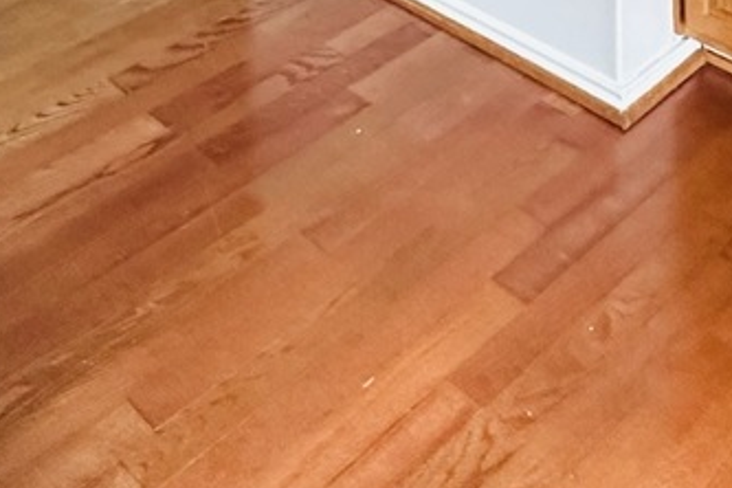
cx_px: 288
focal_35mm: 63
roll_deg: +1.5
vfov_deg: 14.2
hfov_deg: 31.8
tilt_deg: -0.4
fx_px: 1281
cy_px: -695
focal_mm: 2.22
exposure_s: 1/60
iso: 200
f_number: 2.2
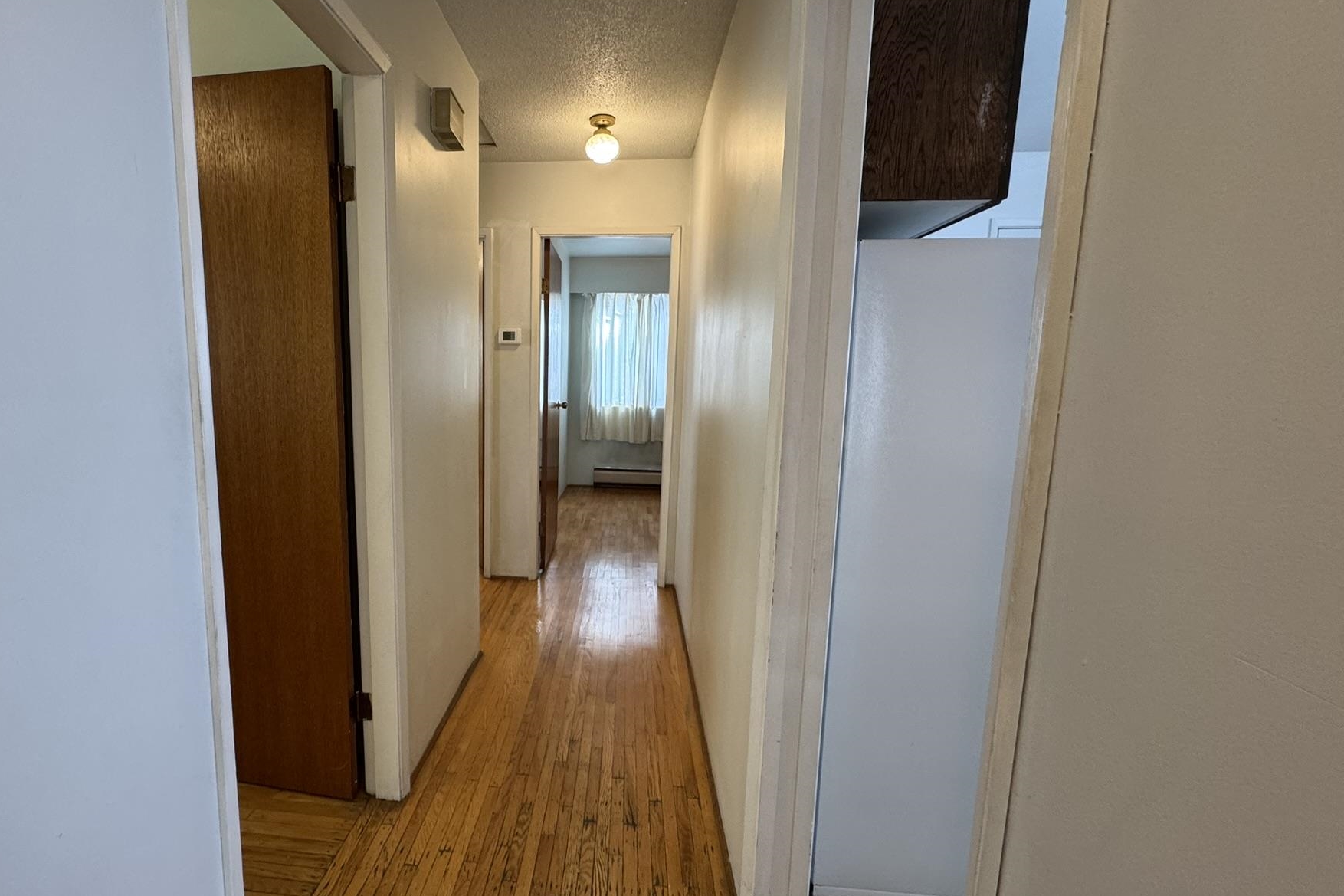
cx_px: 565
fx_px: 635
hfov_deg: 92.5
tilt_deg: -7.4
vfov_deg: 70.4
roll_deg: +0.0
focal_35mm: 17
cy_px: 459
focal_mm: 2.22
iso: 200
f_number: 2.2
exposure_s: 1/60
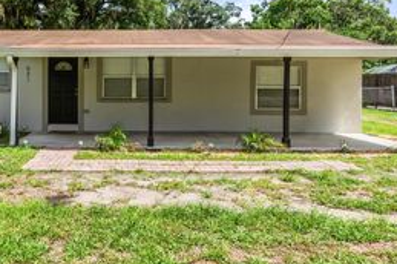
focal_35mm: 29
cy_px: 144
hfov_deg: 62.3
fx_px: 319
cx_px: 136
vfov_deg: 44.8
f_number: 10
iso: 100
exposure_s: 1/30
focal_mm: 10
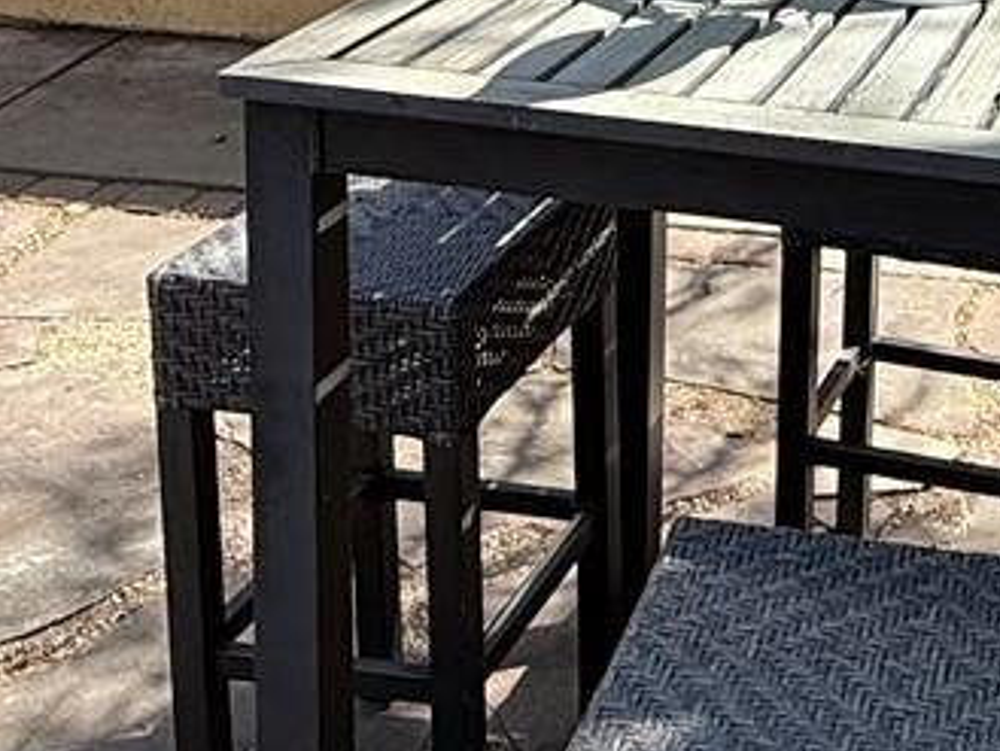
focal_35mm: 68
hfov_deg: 27.4
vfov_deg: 20.1
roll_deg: -2.0
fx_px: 1965
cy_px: -185
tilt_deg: -9.2
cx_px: 921
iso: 50
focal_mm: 2.22
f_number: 2.2
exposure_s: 1/638
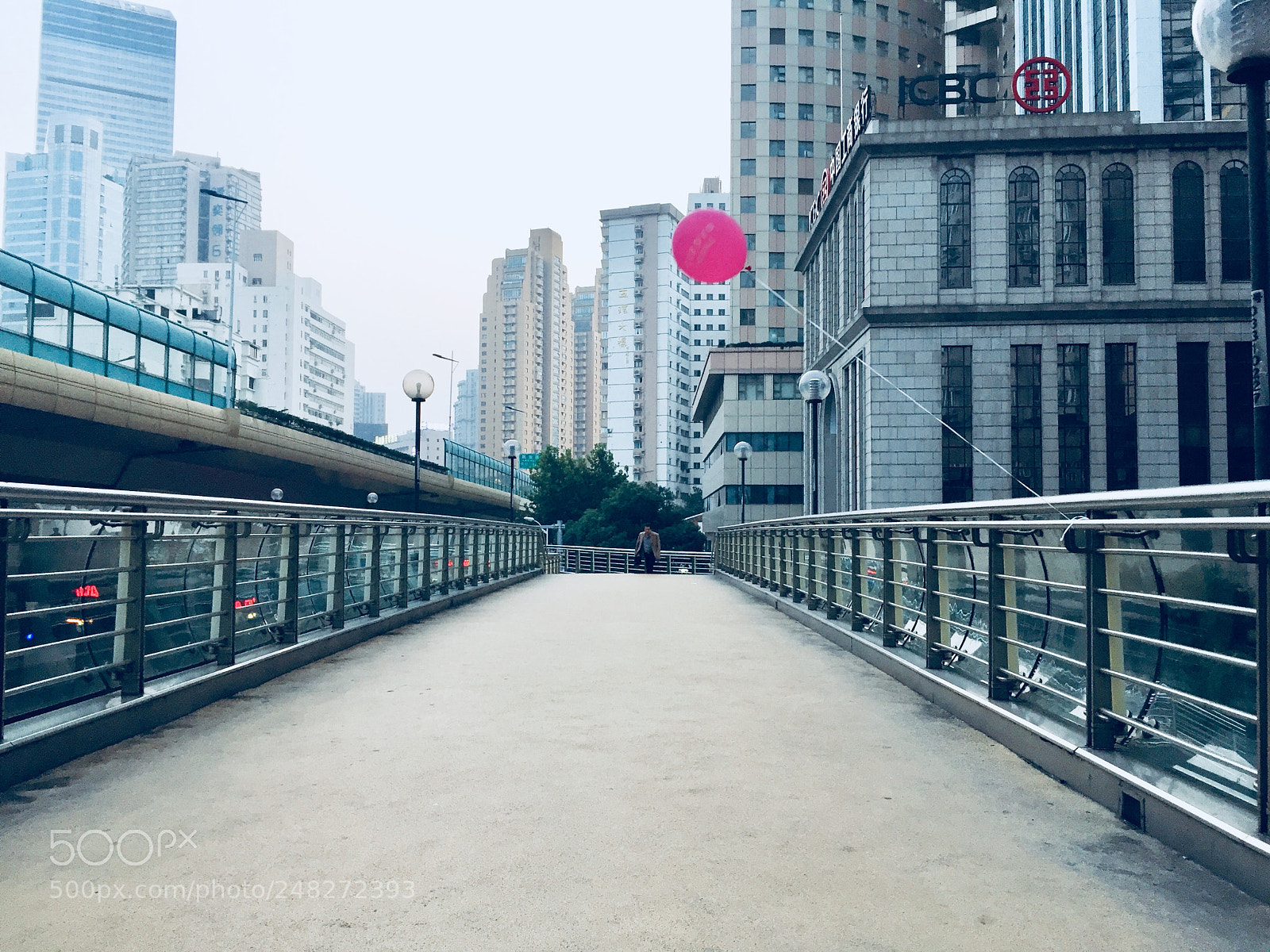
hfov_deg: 61.7
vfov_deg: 48.2
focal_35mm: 29
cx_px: 635
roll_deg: -1.2
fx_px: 1064
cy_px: 476
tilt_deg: +1.4
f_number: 2.2
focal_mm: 4.15
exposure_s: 1/40
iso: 32
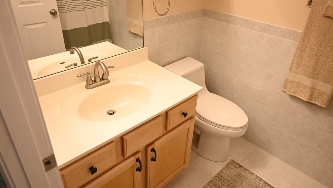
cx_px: 170
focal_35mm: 26
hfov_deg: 71.9
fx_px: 230
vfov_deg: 44.4
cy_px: 86
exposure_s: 1/25
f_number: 3.5
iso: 250
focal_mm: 16
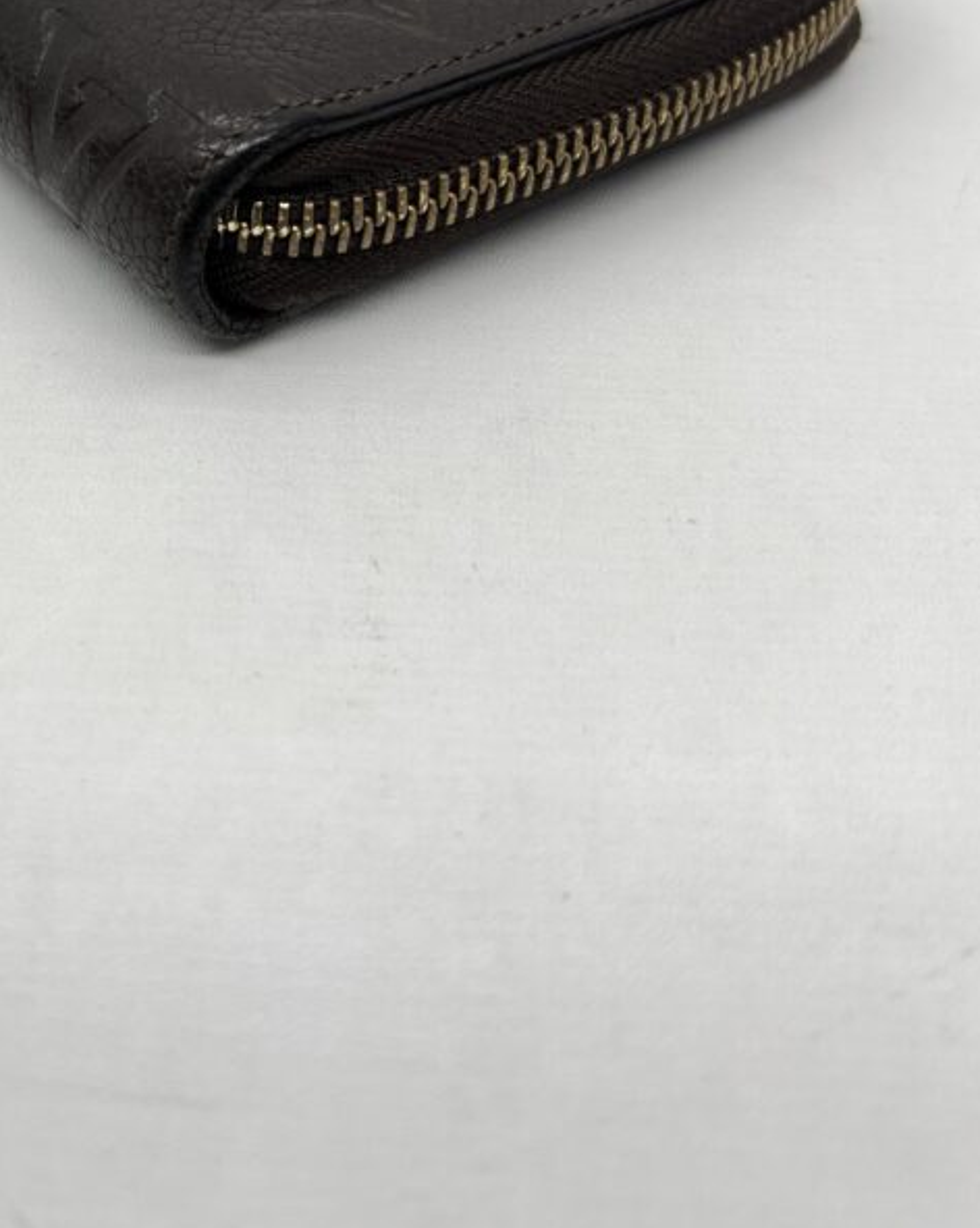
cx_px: 230
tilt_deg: -39.5
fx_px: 1597
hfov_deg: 33.4
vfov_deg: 40.1
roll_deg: -1.8
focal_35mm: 44
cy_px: 222
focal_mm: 5.7
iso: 40
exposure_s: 1/174
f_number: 1.5
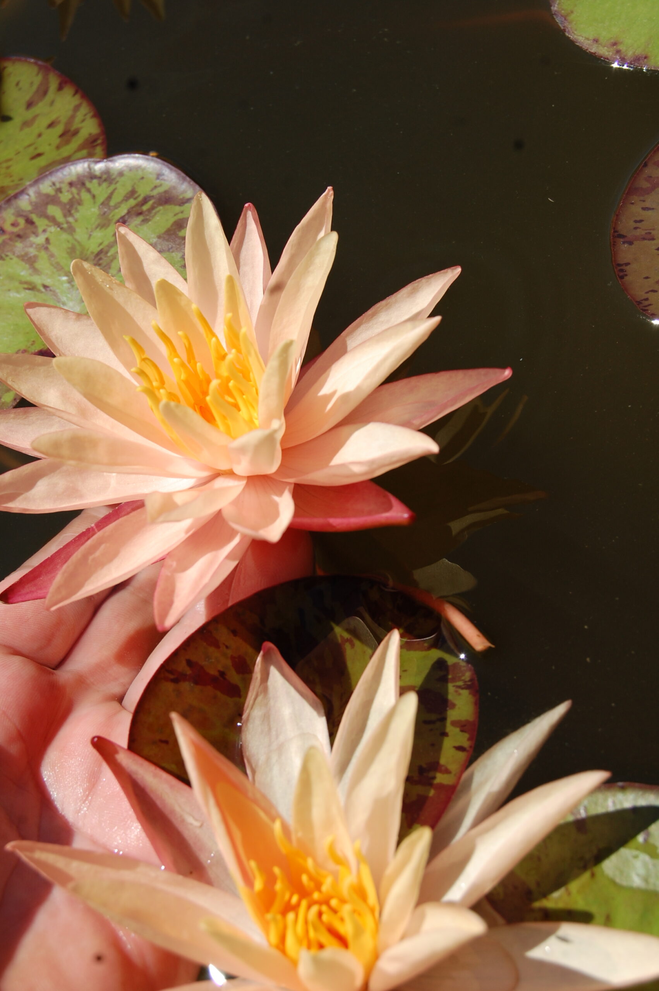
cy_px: 496
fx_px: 1733
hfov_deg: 21.5
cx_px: 330
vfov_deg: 31.9
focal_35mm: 63
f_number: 10
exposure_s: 1/400
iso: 200
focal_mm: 42
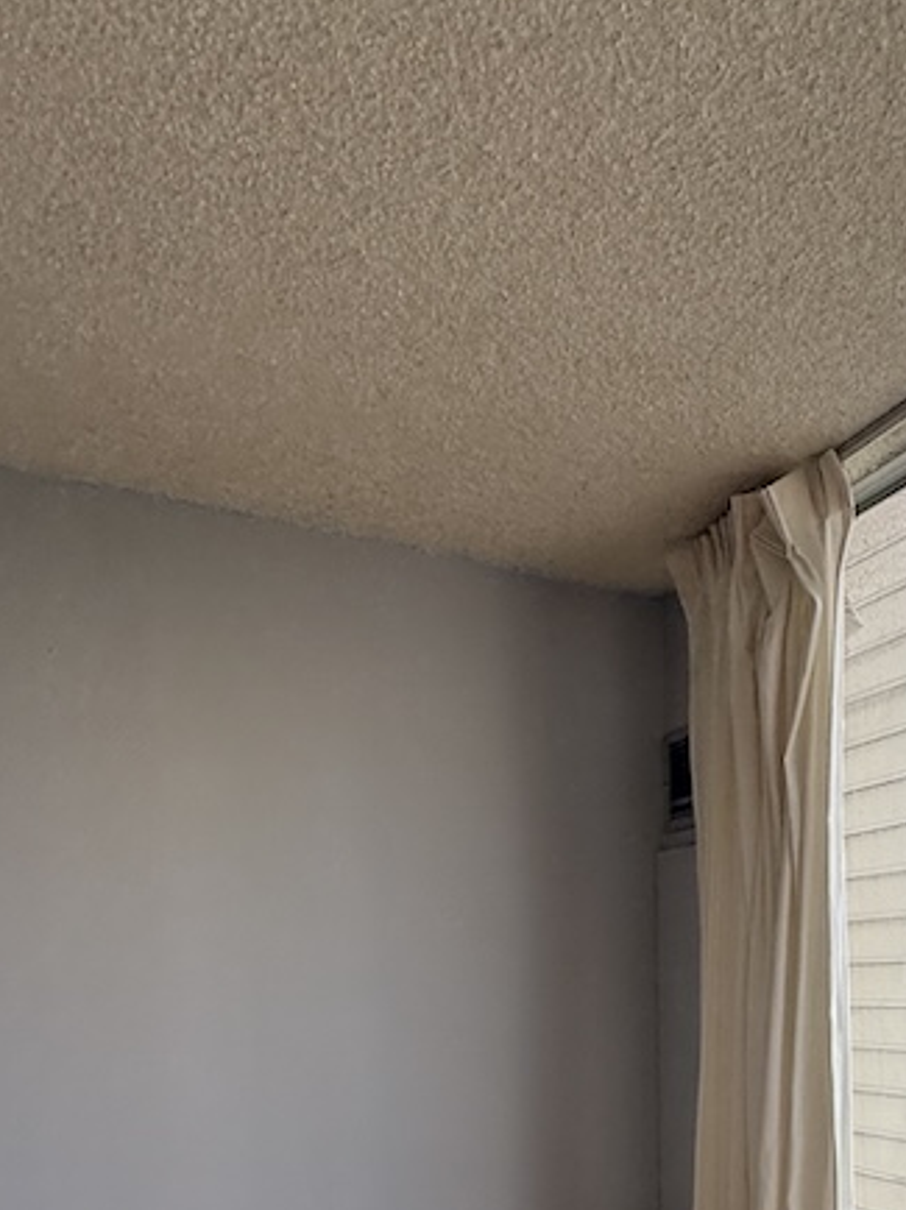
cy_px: 1118
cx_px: 686
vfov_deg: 50.8
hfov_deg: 43.8
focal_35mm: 31
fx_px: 1083
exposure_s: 1/395
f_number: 2.2
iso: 64
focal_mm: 2.22
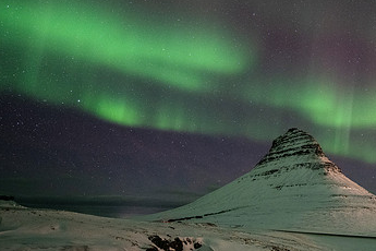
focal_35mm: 29
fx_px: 303
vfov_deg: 45.0
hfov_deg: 57.8
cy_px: 127
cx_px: 312
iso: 2500
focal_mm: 16
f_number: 2.8
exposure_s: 8
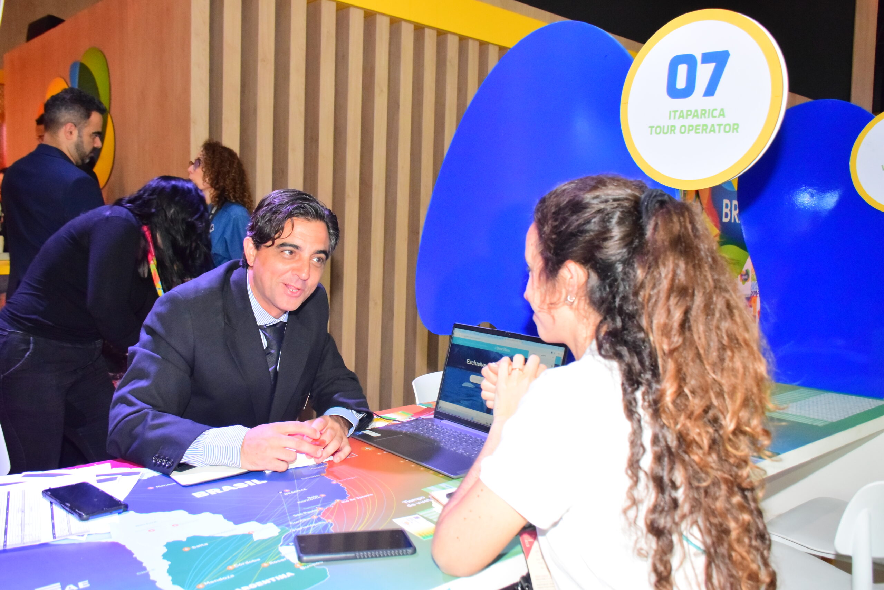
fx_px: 810
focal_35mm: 33
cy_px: 295
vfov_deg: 40.0
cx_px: 442
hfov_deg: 57.2
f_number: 5.6
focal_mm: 22
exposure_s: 1/200
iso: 3200
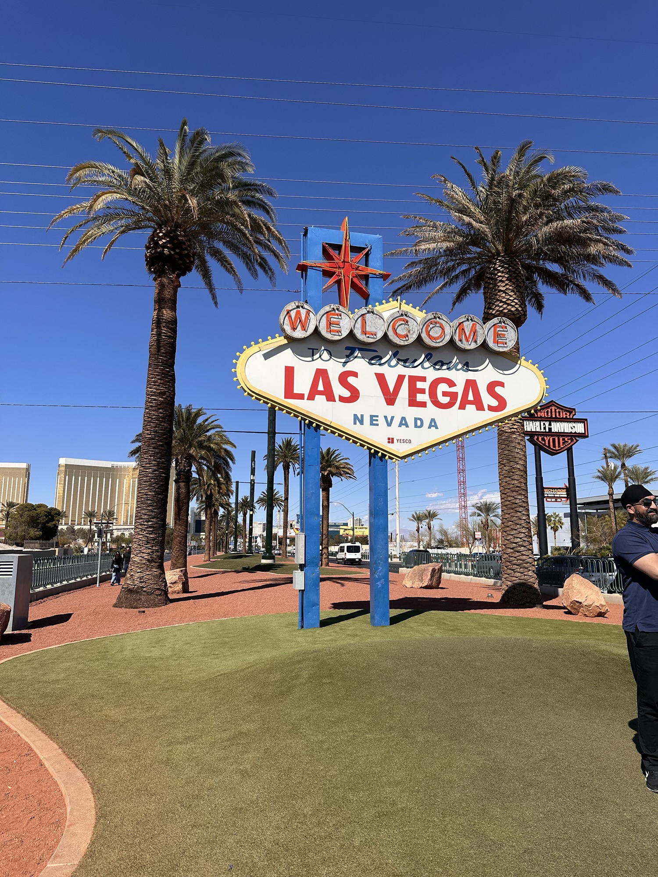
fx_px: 608
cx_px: 329
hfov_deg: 56.8
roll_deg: -2.3
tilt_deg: +10.6
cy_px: 438
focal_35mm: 24
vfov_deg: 71.6
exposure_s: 1/6623
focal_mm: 6.86
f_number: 1.78
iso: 80
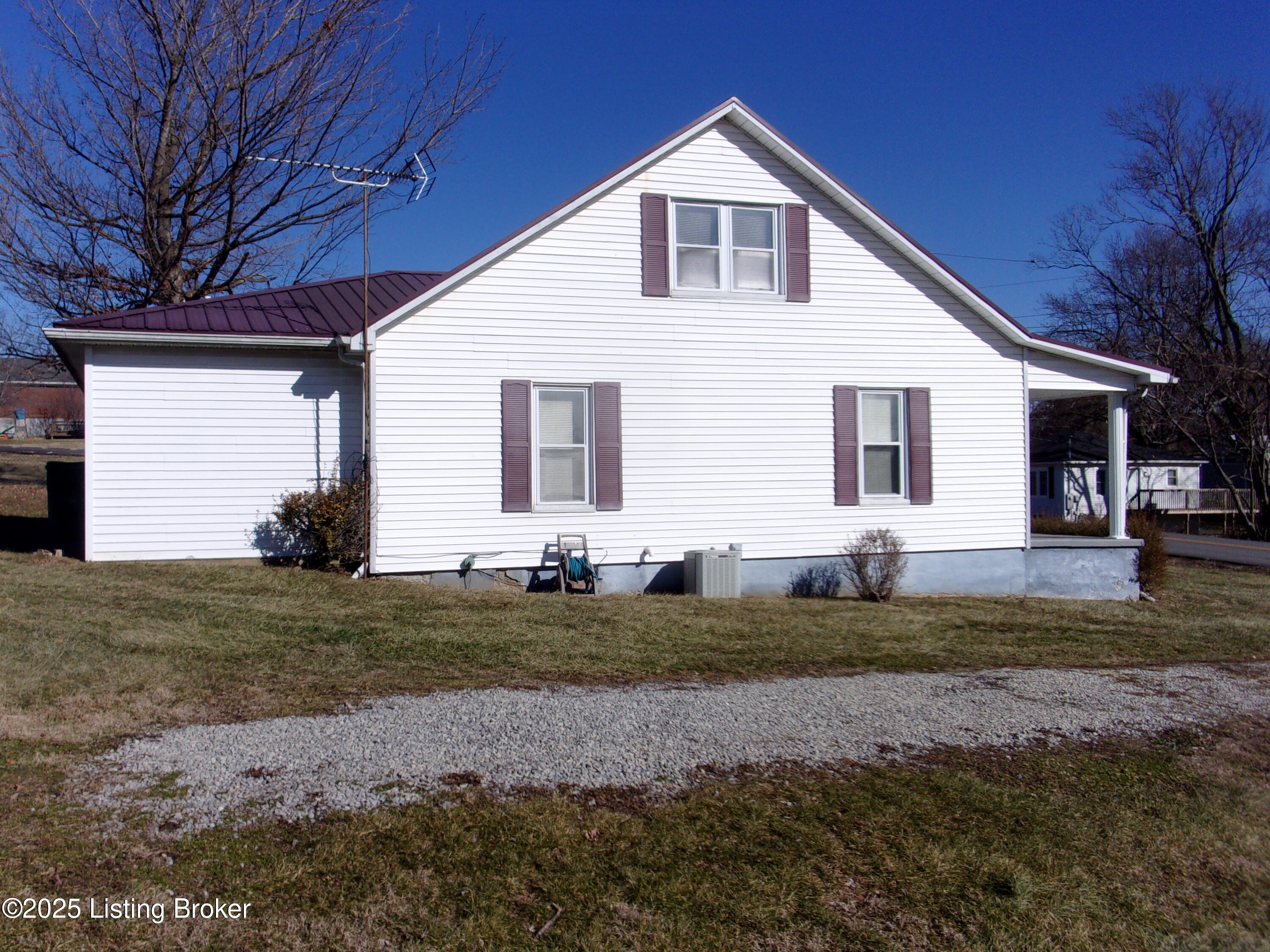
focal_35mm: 36
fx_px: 1321
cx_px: 635
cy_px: 476
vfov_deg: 39.7
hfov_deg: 51.4
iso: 80
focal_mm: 6.4
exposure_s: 1/210
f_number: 11.8
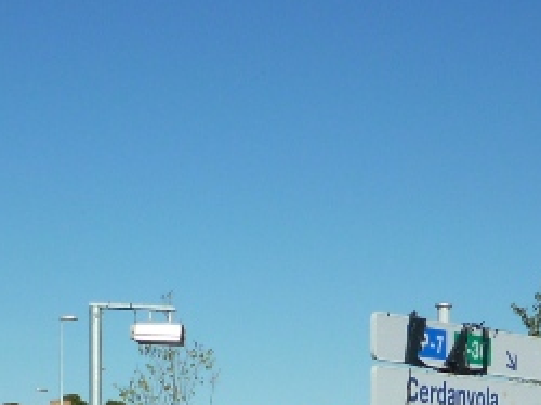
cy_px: 724
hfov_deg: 17.0
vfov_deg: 11.8
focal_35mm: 116
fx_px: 1811
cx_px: 344
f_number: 4.5
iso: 80
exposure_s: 1/800
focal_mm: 5.2
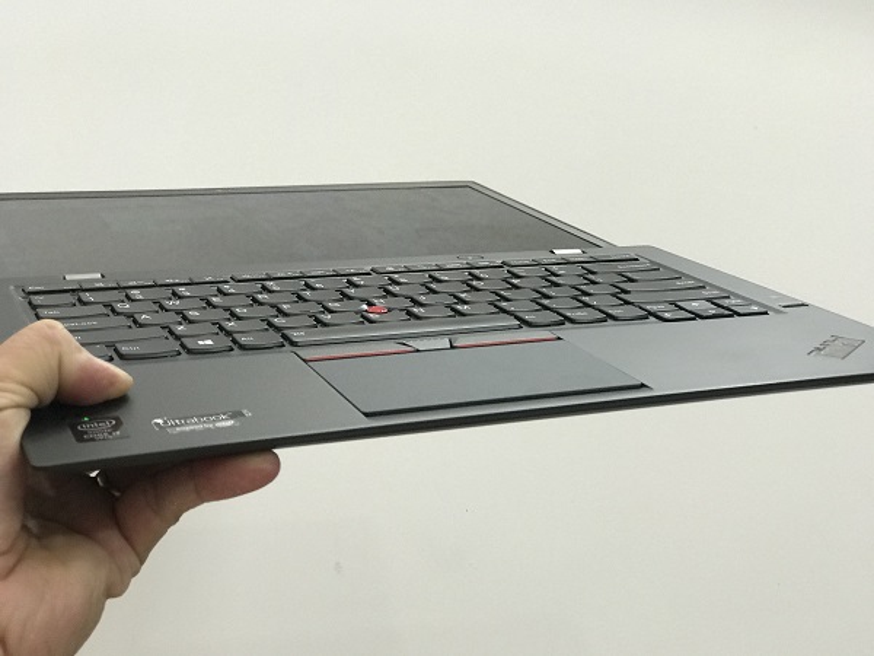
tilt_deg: +4.8
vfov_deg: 25.7
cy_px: 328
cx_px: 437
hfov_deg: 33.8
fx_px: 1439
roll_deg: -0.5
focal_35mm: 57
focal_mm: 6.6
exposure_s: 1/55
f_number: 2.8
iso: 80
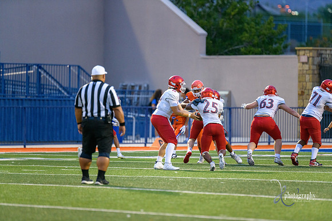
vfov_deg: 4.6
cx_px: 166
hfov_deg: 6.9
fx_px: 2767
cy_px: 110
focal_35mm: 300
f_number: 2.8
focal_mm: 300
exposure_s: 1/800
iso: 2000
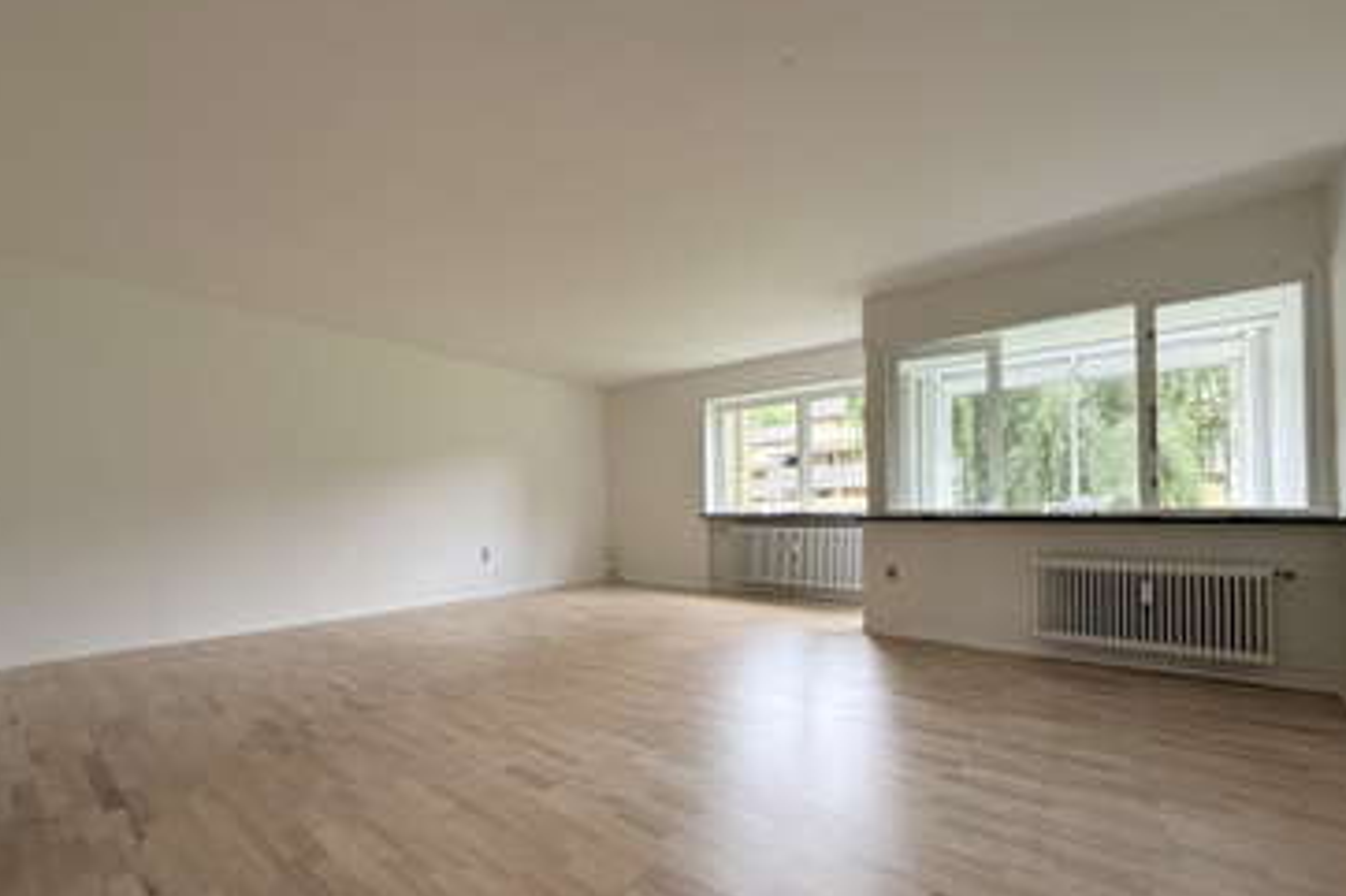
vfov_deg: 77.0
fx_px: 561
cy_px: 502
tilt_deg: +1.1
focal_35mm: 15
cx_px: 664
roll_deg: +0.3
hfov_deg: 100.4
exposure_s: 1/99
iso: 64
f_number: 2.2
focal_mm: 2.22
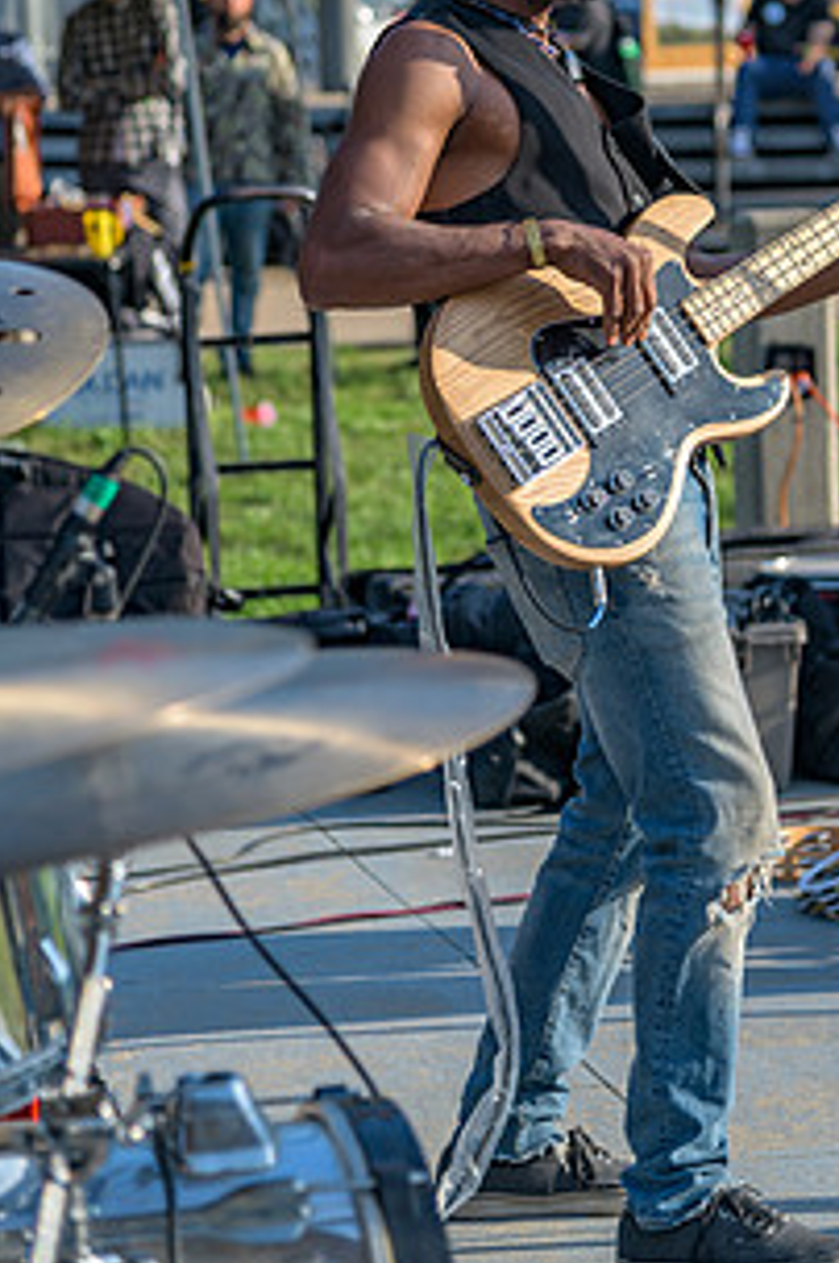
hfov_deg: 10.8
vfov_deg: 16.2
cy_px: 399
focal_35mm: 126
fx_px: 4414
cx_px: 611
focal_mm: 85
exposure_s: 1/200
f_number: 4
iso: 72
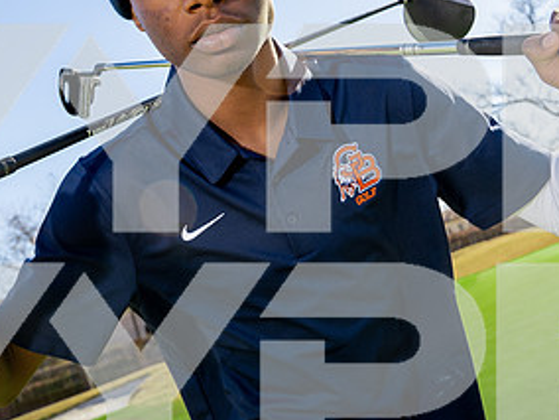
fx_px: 824
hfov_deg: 37.4
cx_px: 228
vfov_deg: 28.3
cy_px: 129
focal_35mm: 51
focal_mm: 26
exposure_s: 1/250
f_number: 5.6
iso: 100
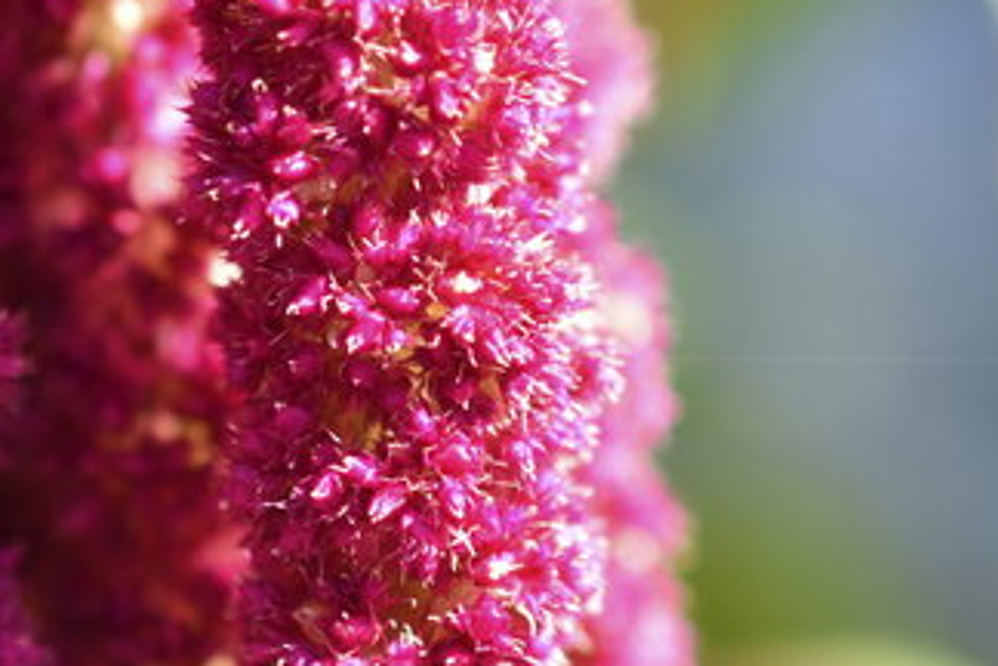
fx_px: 6154
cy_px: 521
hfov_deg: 9.3
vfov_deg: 6.2
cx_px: 465
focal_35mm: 222
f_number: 4
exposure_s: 1/320
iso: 100
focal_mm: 40
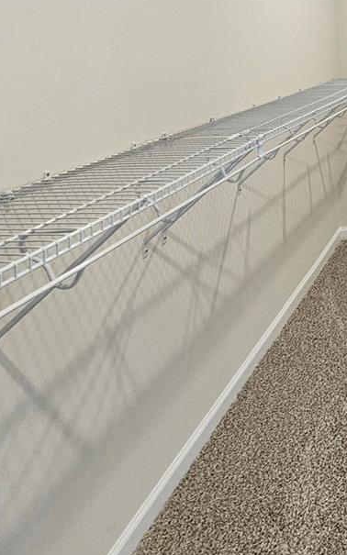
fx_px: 530
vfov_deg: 48.4
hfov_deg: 28.0
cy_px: 38
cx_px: 481
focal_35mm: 35
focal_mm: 2.2
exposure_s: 1/60
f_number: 2.2
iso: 250
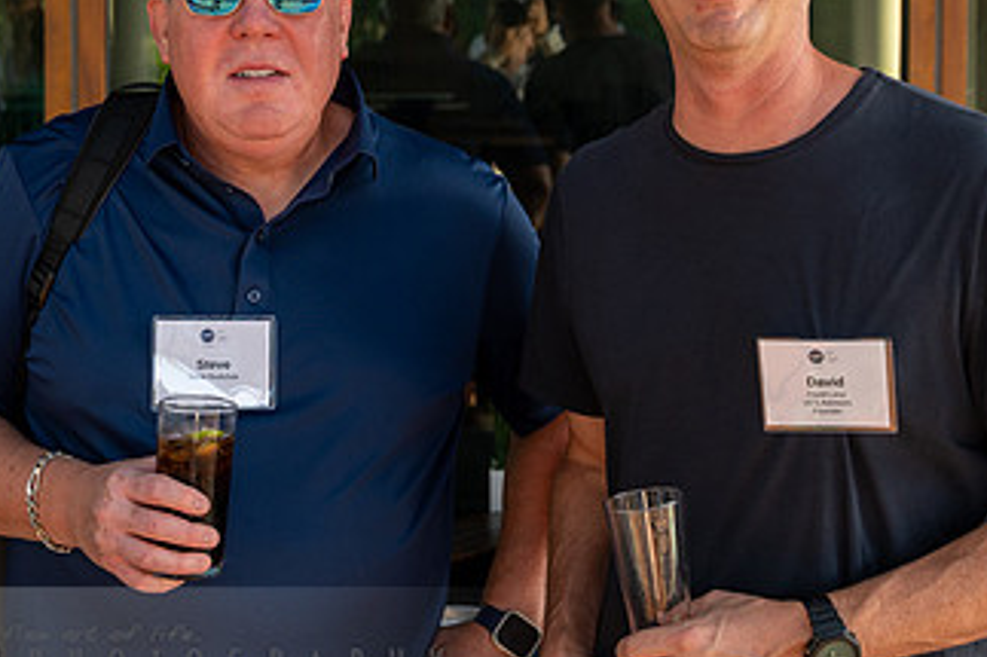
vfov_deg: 19.2
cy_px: 116
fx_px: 1918
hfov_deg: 28.8
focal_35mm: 70
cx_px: 550
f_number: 5
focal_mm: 39
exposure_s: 1/125
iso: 400
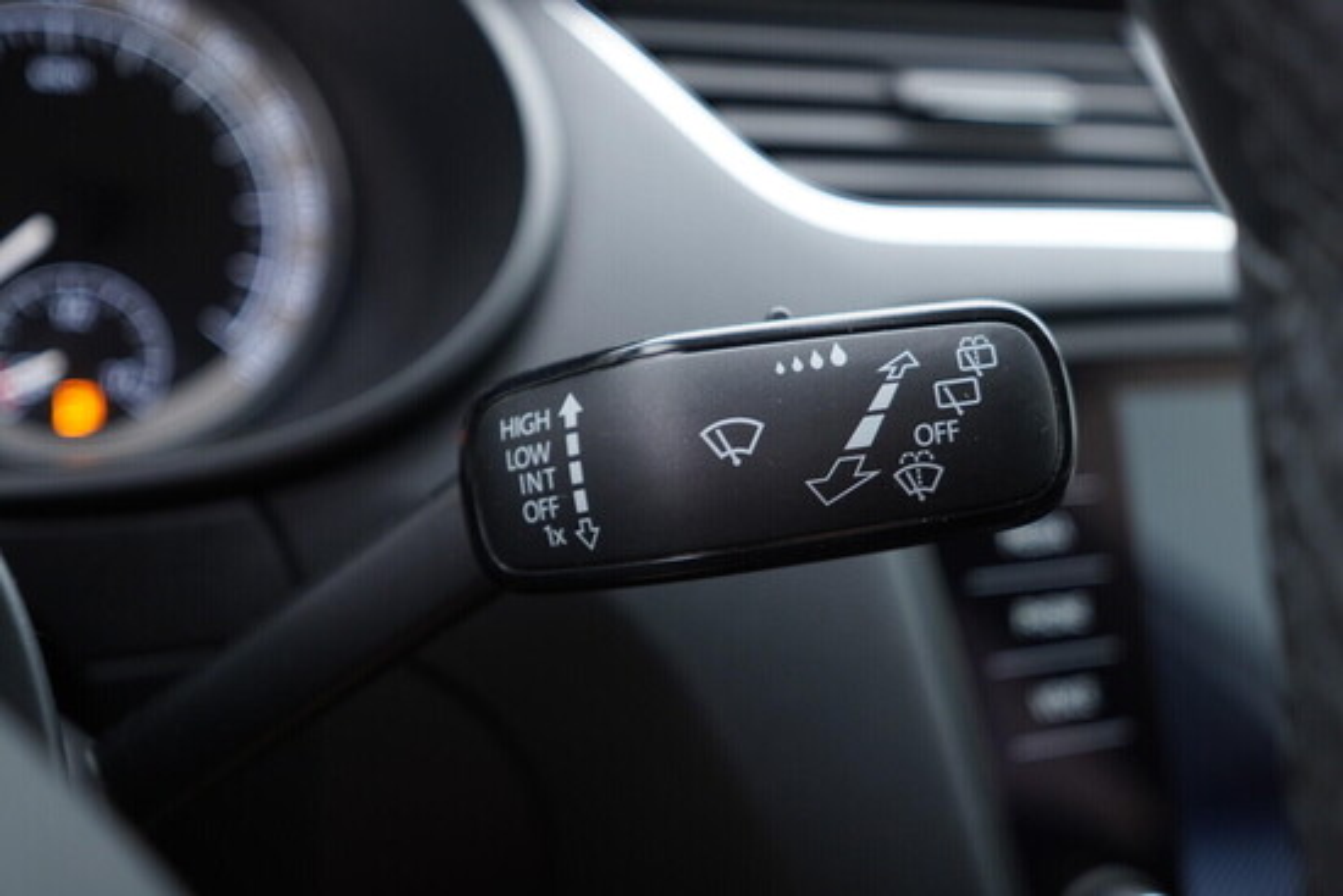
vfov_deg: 36.9
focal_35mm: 36
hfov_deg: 53.1
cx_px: 672
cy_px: 448
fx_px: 1343
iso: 250
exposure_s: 1/40
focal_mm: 24
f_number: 2.8
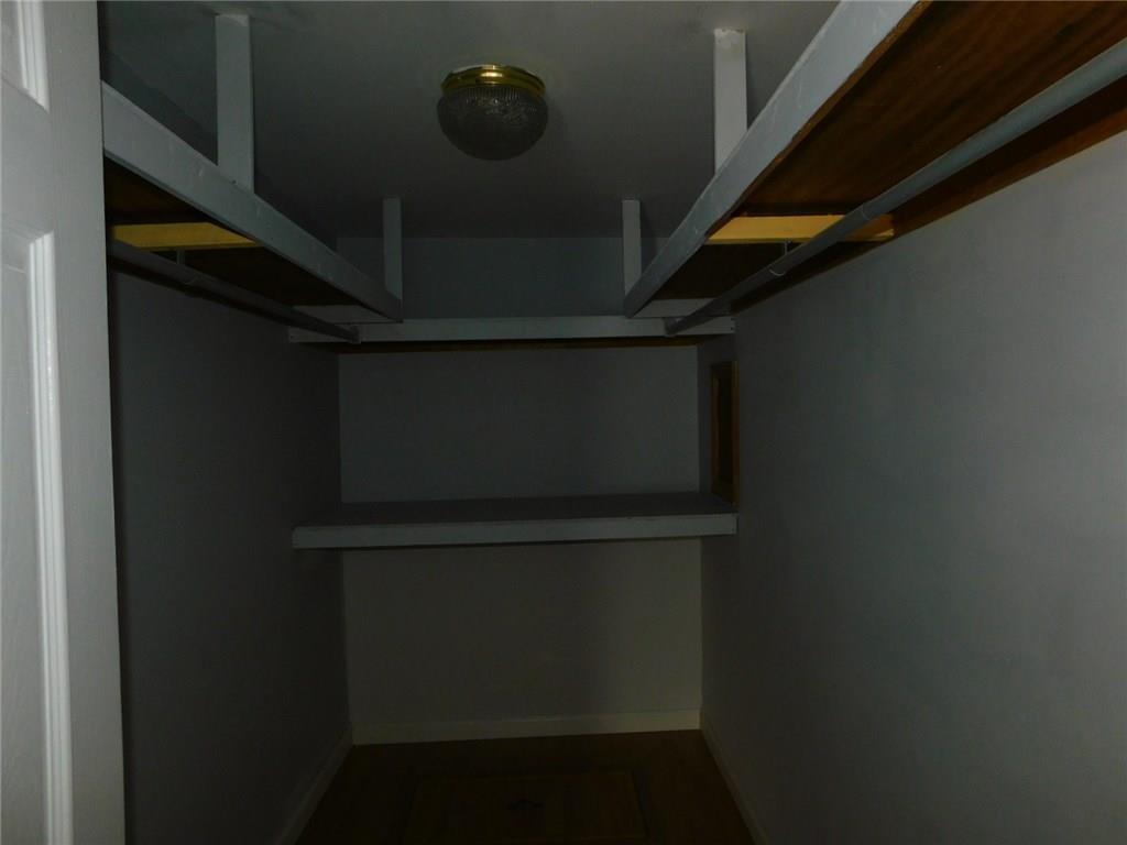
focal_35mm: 23
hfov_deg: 73.9
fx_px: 749
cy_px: 422
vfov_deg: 58.9
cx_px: 564
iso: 200
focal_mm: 4
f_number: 3
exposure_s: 1/30
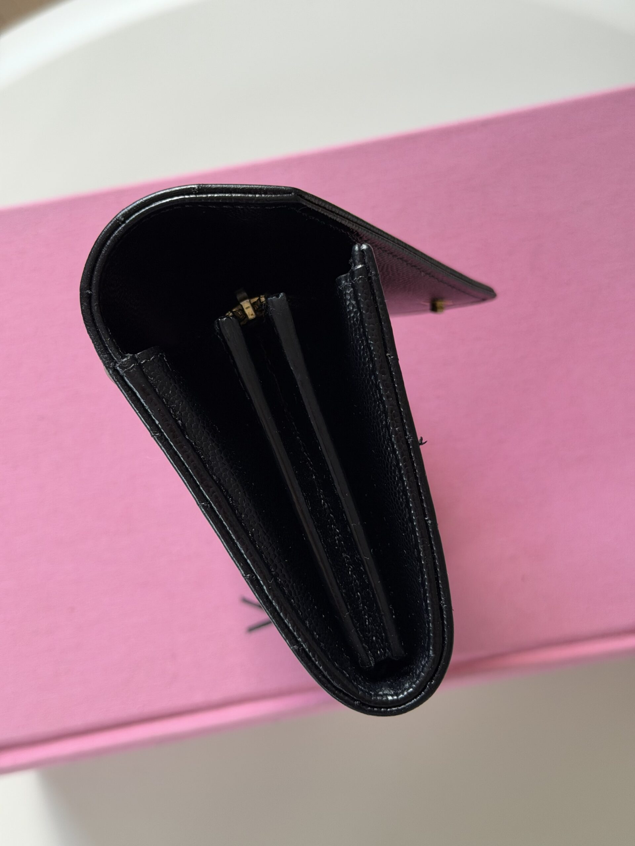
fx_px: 1174
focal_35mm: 48
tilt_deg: -87.7
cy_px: 423
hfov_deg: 30.3
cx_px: 318
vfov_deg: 39.7
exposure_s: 1/61
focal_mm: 6.76
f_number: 1.78
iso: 100
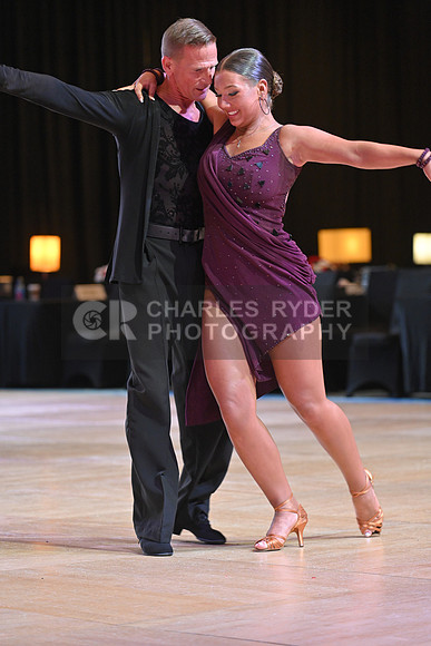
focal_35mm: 135
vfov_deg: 15.2
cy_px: 323
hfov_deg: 10.2
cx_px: 216
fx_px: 2423
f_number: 4
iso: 2000
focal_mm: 135
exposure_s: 1/250
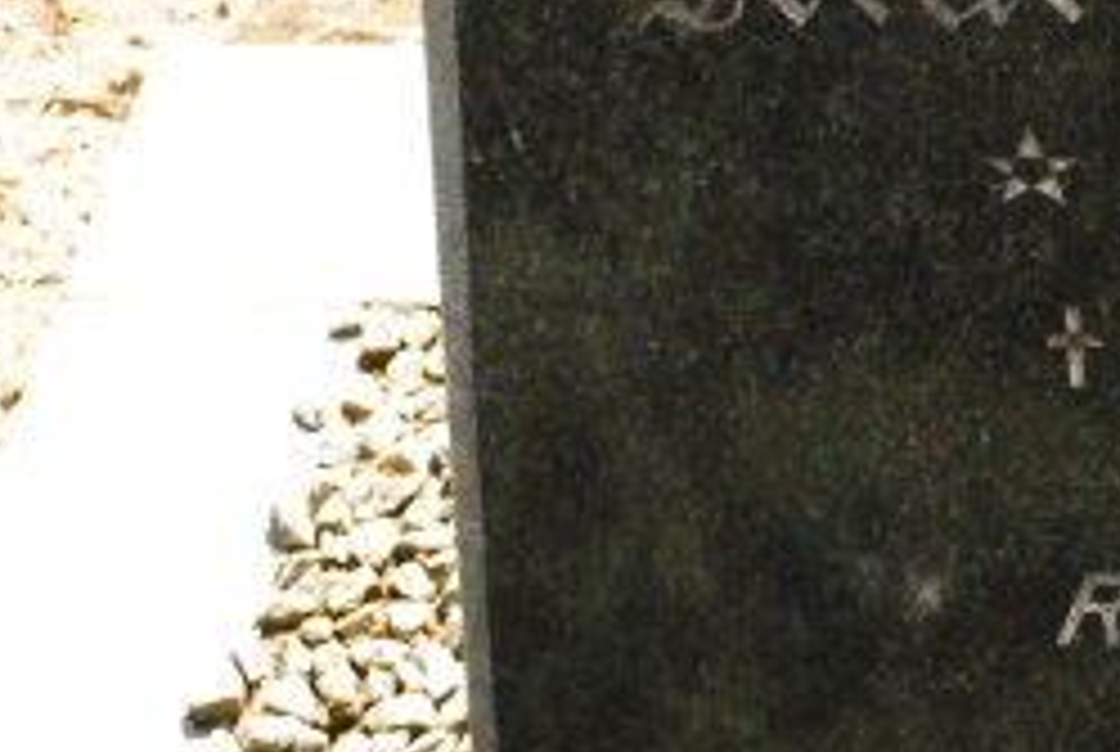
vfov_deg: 7.4
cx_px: 1439
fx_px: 5766
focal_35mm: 185
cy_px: 146
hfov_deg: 10.8
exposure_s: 1/2000
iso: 1600
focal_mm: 30
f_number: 4.8
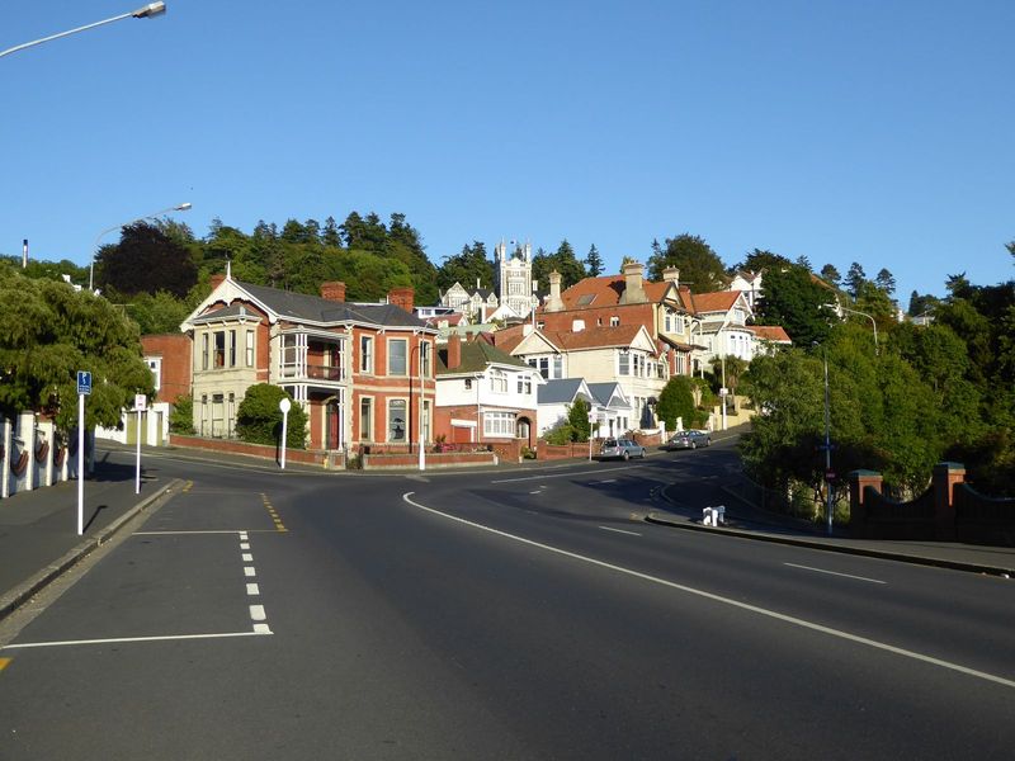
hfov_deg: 41.2
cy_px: 380
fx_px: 1349
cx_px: 508
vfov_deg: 31.5
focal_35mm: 46
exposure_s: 1/640
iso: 80
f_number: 3.9
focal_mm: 7.8
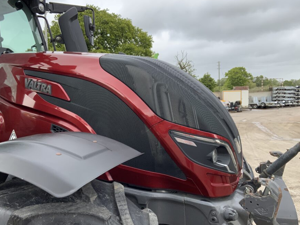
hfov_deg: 53.9
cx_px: 135
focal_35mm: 34
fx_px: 295
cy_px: 116
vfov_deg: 41.8
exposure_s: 1/254
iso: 16
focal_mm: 3
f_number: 1.8
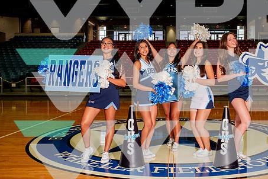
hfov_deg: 47.0
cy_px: 80
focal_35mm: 41
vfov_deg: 32.6
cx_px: 166
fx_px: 305
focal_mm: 32
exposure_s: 1/320
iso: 800
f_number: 7.1
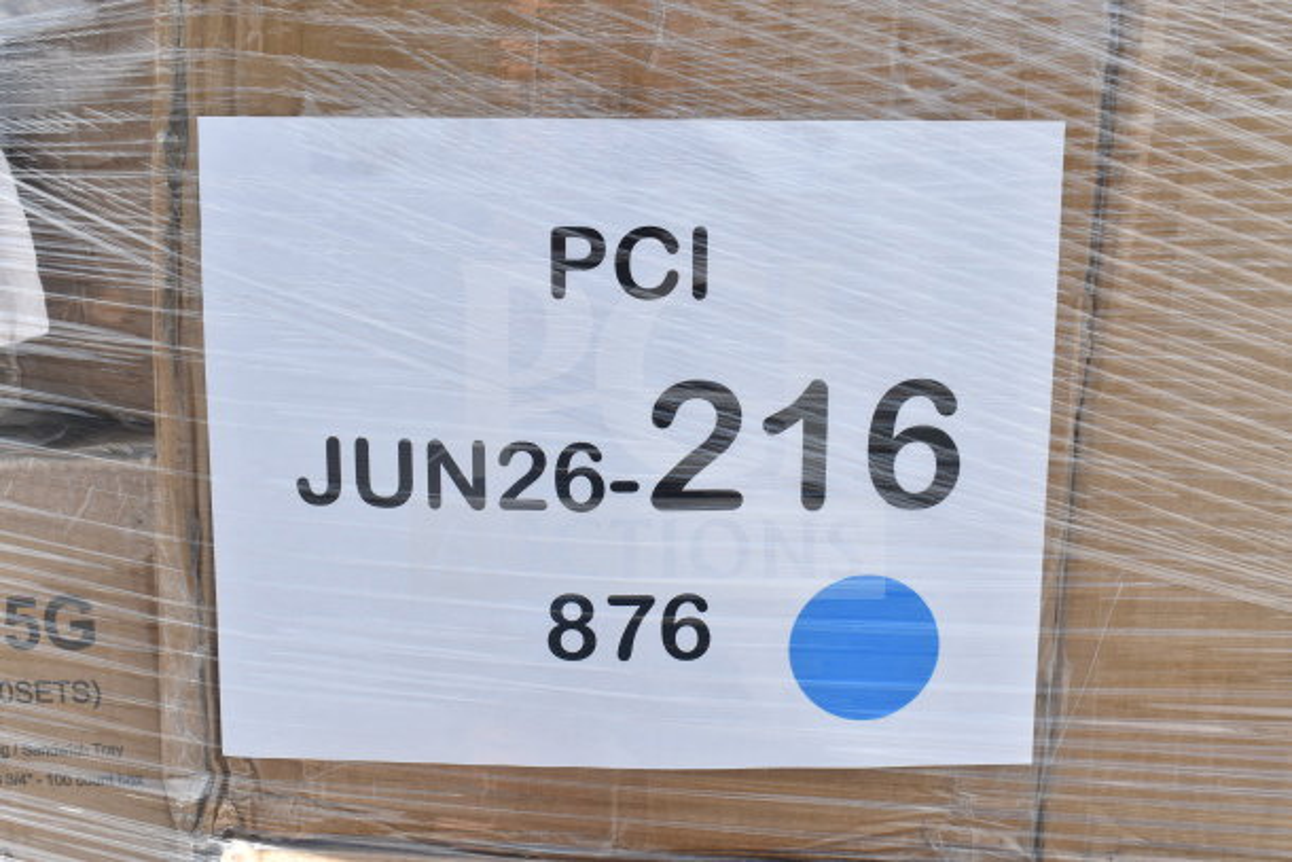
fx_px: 1723
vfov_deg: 28.1
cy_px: 431
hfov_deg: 41.1
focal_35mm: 48
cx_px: 646
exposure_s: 1/250
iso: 200
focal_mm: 32
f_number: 8
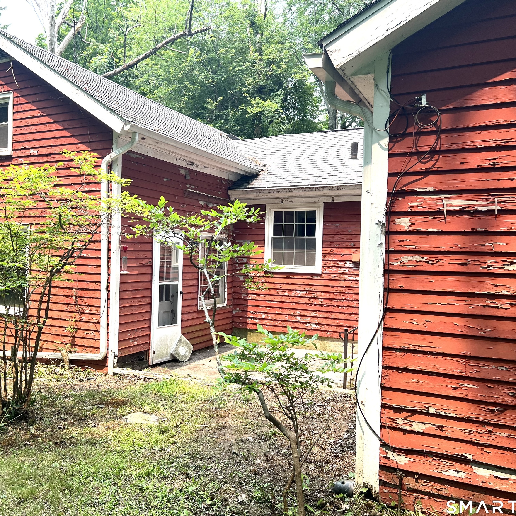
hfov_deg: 52.1
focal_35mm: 31
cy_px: 258
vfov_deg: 52.5
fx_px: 523
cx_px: 202
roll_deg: -0.5
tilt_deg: -0.4
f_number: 1.5
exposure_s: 1/621
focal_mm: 5.7
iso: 50
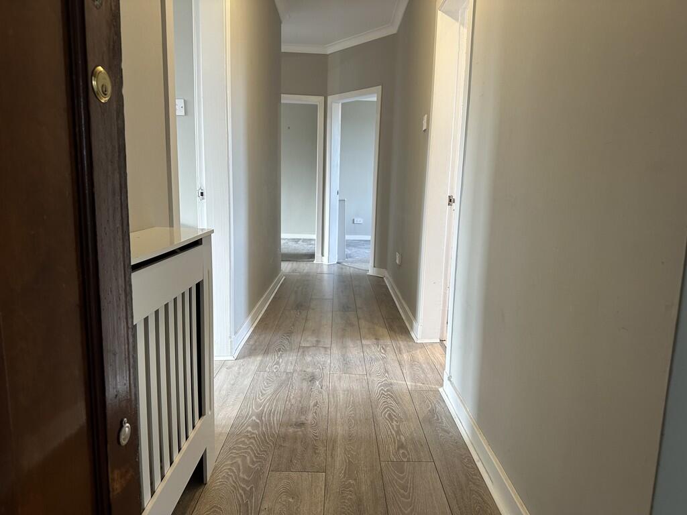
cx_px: 344
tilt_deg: -9.0
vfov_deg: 56.8
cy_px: 258
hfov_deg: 71.6
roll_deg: -1.3
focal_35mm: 24
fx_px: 476
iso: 125
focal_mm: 6.86
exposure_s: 1/50
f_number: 1.78
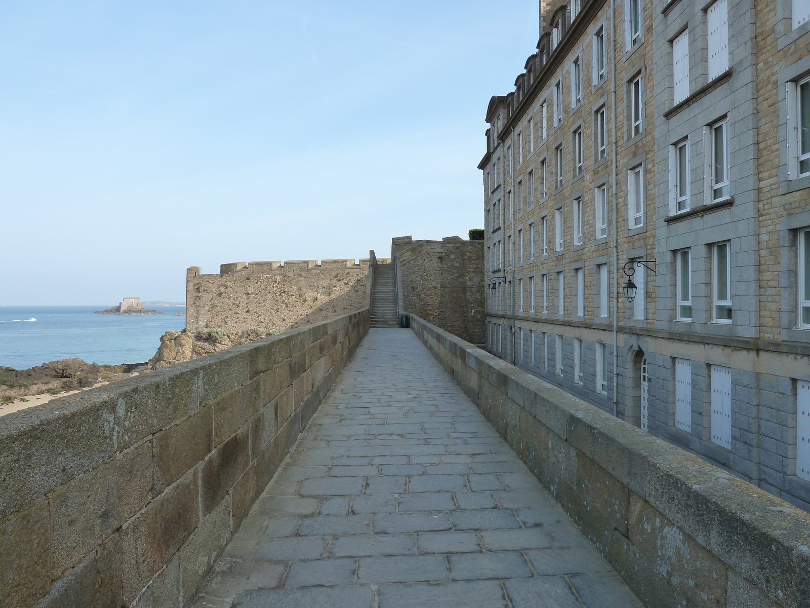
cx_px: 405
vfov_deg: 54.9
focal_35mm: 25
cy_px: 304
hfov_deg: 69.4
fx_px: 585
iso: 125
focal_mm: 4.1
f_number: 4
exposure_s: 1/320
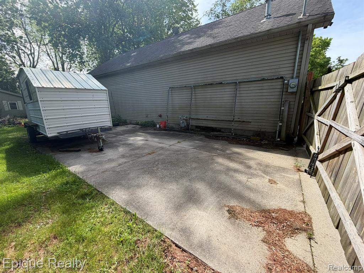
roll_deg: -0.1
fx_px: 147
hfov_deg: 102.1
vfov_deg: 85.7
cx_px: 182
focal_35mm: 14
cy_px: 136
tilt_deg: -12.4
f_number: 2.2
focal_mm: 2.22
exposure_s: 1/613
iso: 40
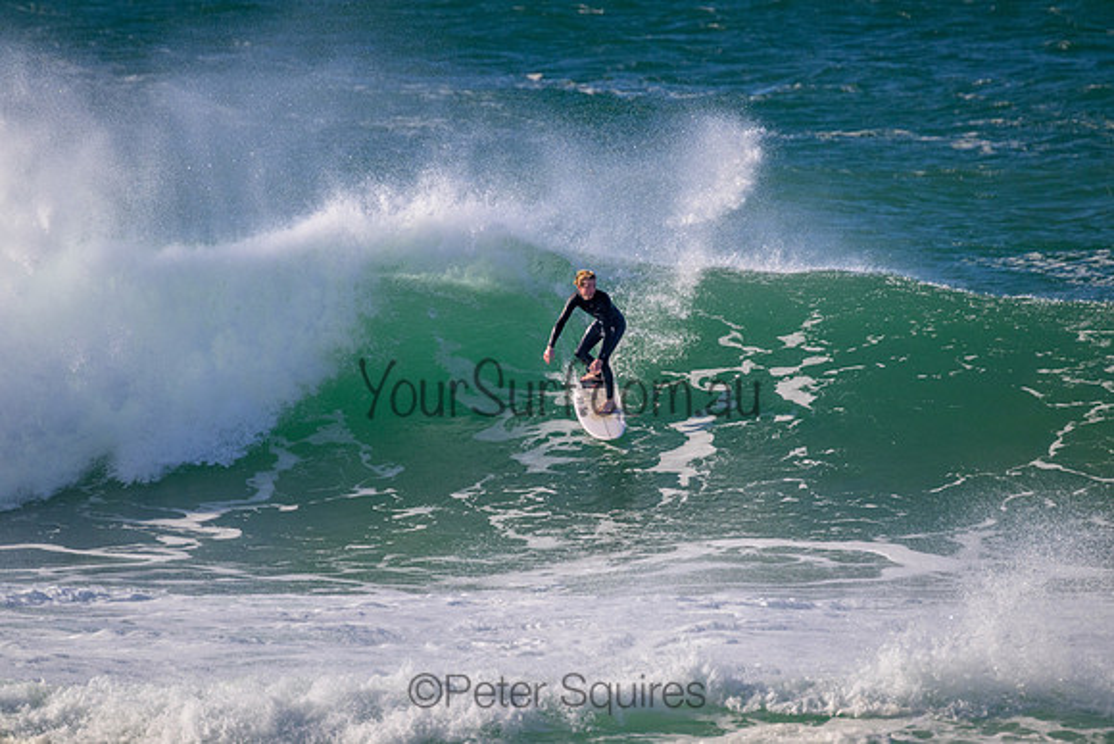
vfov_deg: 1.7
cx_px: 557
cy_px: 372
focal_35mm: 800
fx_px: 24760
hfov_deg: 2.6
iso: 1400
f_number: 11
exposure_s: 1/2000
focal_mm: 800
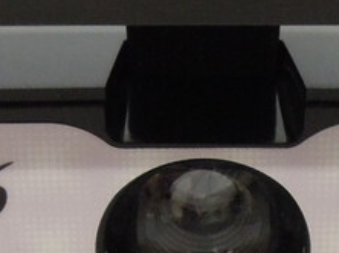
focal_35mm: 130
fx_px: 1272
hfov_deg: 15.2
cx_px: 192
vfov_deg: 11.3
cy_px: 261
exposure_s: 1/30
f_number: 3.5
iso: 400
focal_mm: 4.3
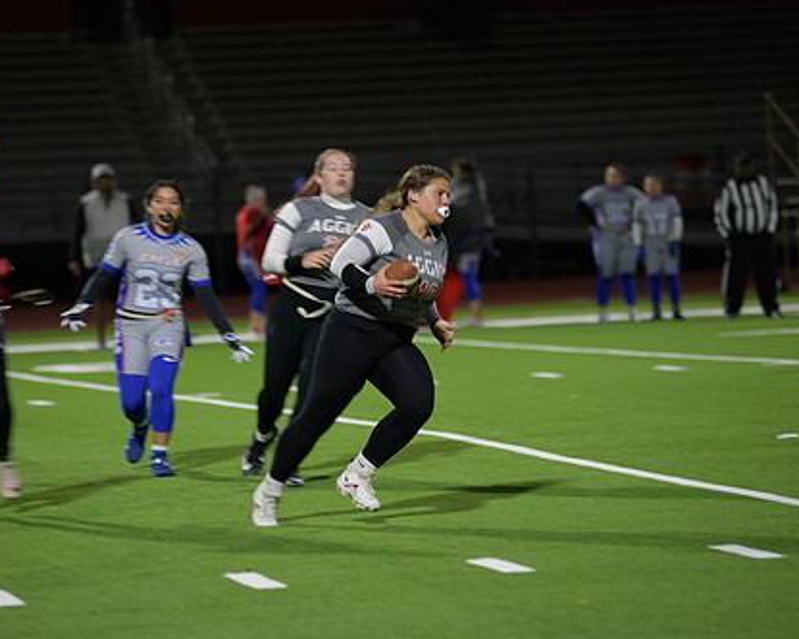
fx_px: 4659
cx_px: 323
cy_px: 303
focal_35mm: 197
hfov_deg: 9.8
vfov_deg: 7.8
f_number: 2.8
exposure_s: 1/200
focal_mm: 150
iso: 720
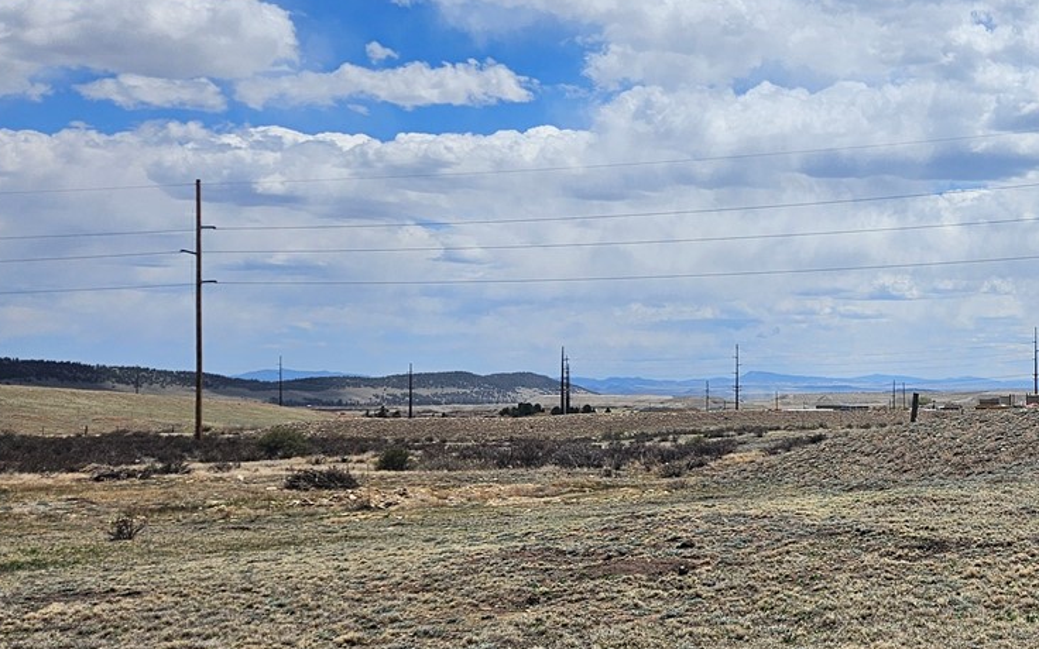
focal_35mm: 53
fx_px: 1501
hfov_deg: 34.1
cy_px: 360
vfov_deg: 24.4
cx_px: 1086
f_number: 1.8
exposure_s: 1/4666
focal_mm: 5.4
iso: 25
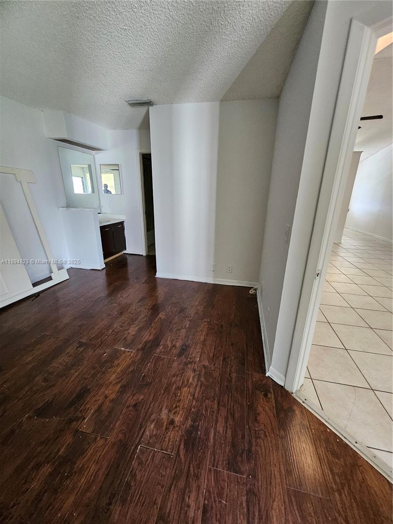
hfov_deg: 89.9
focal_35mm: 13
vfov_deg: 106.2
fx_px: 197
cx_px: 196
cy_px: 262
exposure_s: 1/40
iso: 320
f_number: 2.2
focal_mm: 1.74
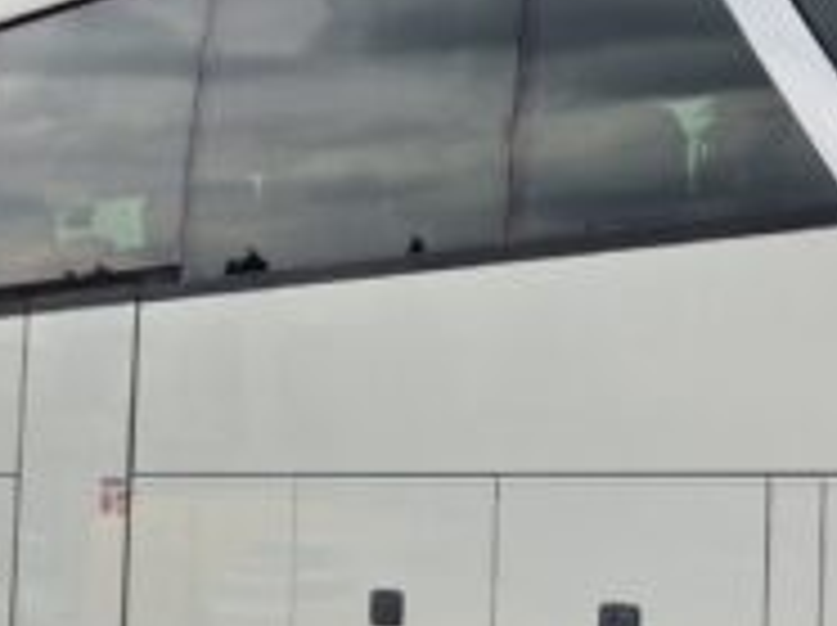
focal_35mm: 99
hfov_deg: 19.1
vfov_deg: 14.9
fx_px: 2391
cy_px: 378
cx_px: 909
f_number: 1.8
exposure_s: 1/2000
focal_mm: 5.4
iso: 25
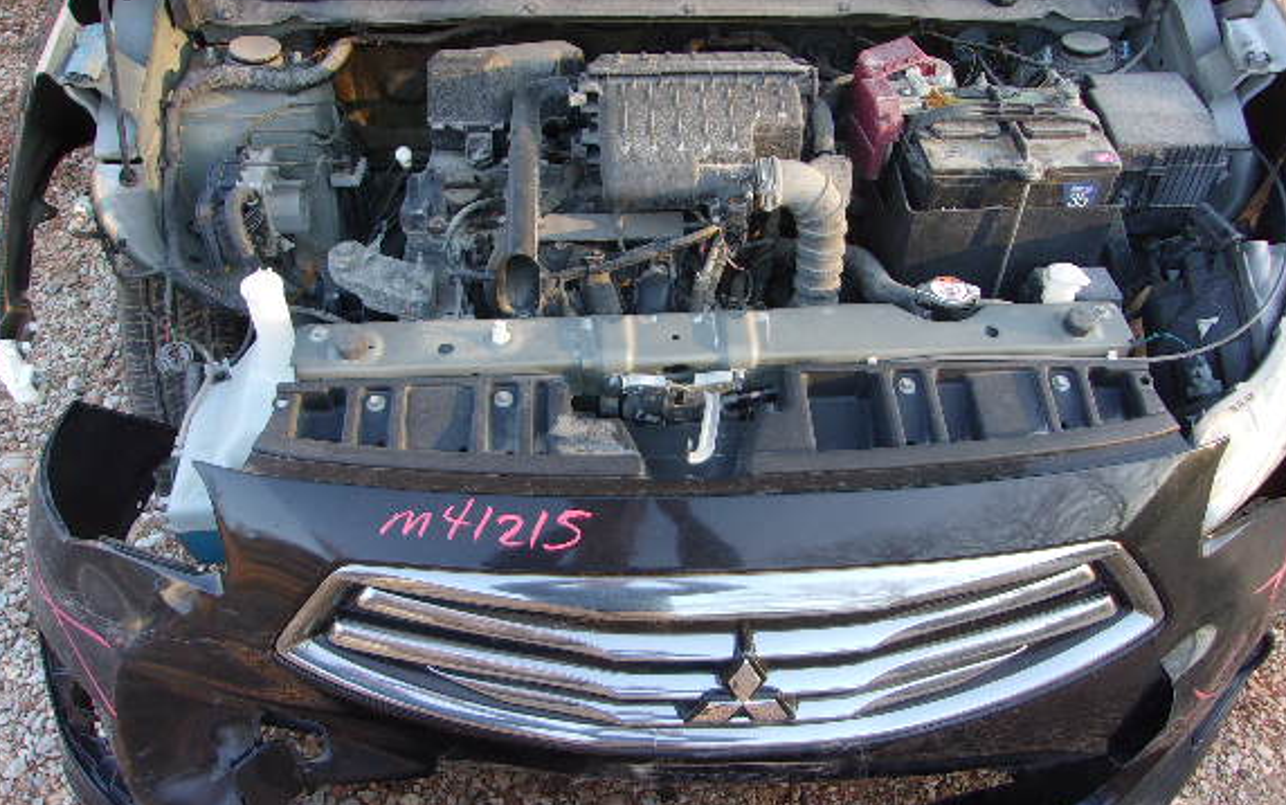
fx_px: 1122
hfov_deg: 59.6
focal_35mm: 32
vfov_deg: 39.4
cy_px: 360
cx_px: 692
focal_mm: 4.9
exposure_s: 1/40
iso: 80
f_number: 3
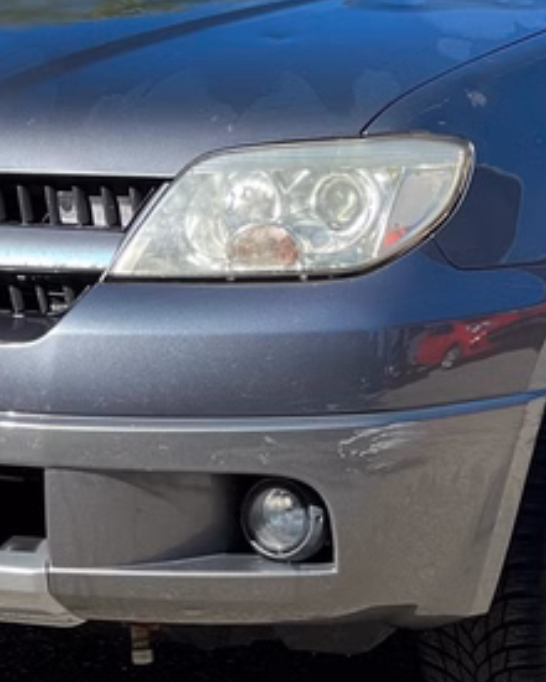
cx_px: 350
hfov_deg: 7.1
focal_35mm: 219
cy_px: 236
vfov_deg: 8.8
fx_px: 4424
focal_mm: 9
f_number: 2.8
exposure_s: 1/289
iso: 25
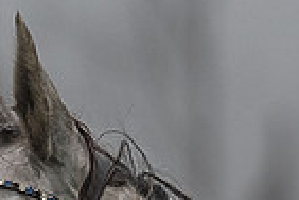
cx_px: 187
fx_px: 16834
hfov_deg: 1.0
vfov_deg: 0.7
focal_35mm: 2027
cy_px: 247
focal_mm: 200
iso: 250
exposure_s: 1/1600
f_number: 3.2
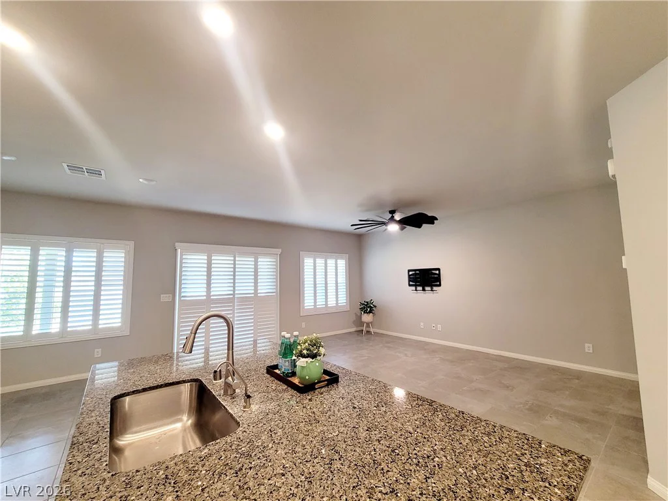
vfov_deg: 89.9
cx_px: 334
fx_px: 251
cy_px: 250
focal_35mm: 13
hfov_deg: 106.2
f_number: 2.2
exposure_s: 1/60.2
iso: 250
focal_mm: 2.2
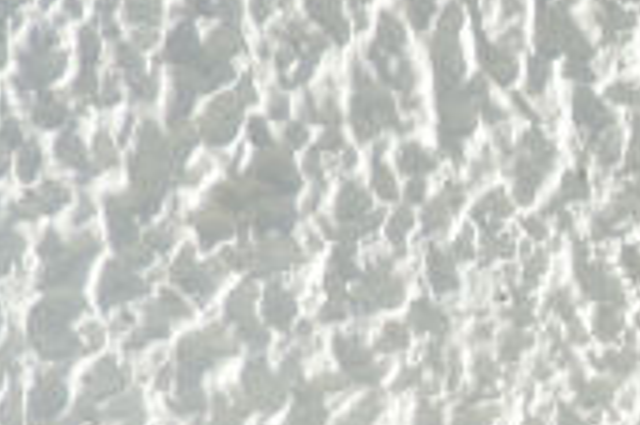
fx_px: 1563
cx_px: 1028
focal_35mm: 88
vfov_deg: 15.0
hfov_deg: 19.4
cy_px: 515
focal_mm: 4.3
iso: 80
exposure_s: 1/1000
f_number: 3
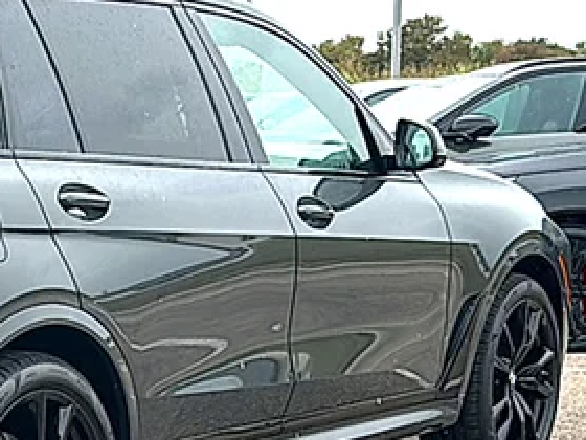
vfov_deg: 15.5
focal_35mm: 95
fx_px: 1608
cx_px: -86
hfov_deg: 19.6
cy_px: 282
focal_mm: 6.86
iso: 80
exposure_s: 1/1074
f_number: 1.78
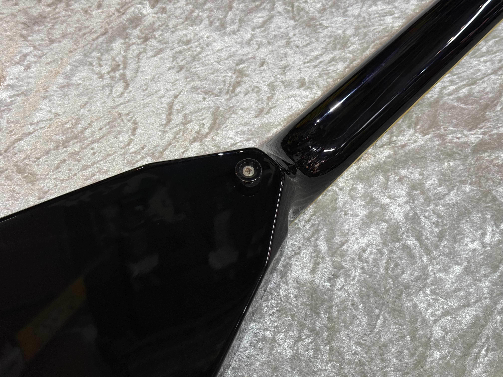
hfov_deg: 39.7
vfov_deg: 30.3
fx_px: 697
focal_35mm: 48
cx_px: 252
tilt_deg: -63.2
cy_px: 188
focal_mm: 6.76
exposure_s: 1/60
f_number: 1.78
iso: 100
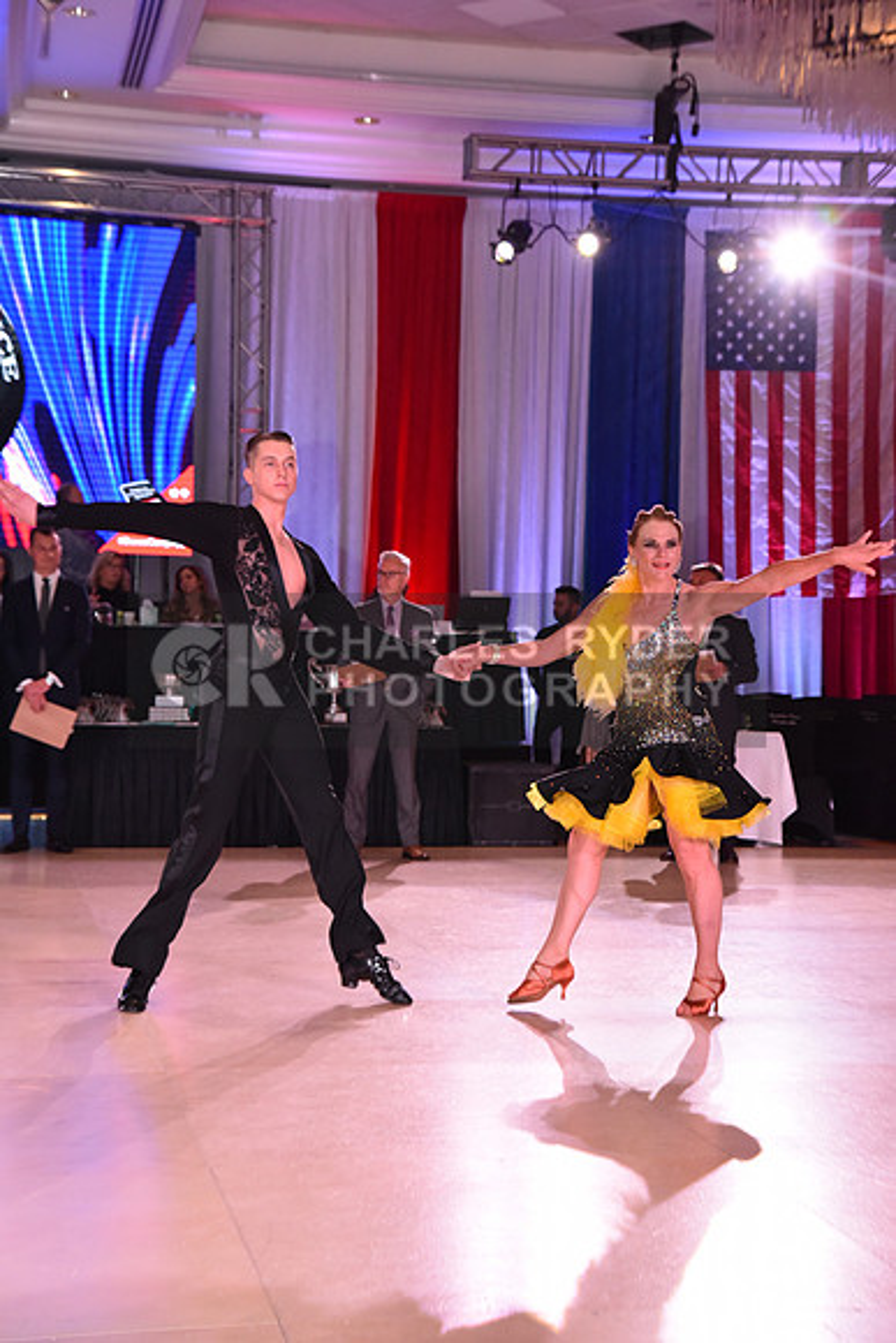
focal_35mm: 82
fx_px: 3059
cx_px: 448
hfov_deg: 16.7
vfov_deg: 24.8
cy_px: 672
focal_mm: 82
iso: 2500
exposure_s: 1/320
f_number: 6.3
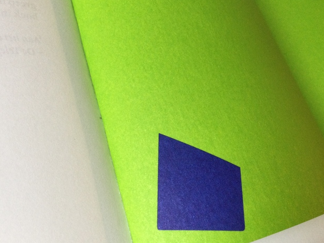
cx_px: 171
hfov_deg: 52.6
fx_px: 328
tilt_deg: -59.3
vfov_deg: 40.7
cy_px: 132
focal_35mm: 35
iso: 50
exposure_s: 1/33
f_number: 2.4
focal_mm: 3.3
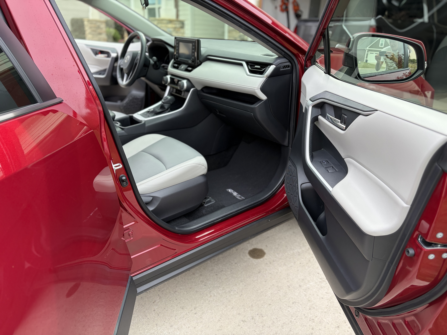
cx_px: 224
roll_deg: -2.4
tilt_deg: -21.8
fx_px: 336
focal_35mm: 26
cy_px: 168
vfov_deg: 53.1
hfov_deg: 67.3
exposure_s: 1/295
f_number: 1.6
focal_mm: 5.96
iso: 50
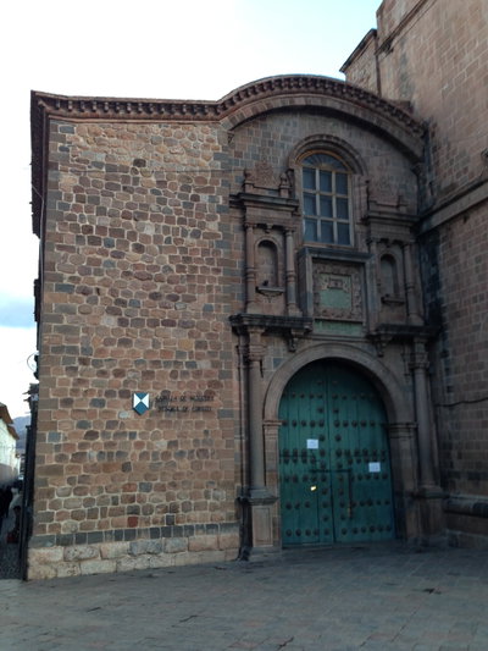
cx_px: 244
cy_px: 326
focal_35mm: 33
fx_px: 620
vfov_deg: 55.3
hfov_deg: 43.0
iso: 64
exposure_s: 1/40
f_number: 2.4
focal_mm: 4.12
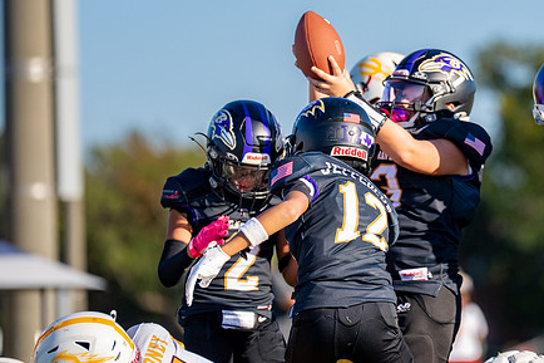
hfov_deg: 5.0
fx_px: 6193
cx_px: 397
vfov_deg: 3.4
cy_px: 178
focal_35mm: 410
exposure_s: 1/3200
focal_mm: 200
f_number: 2.8
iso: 160
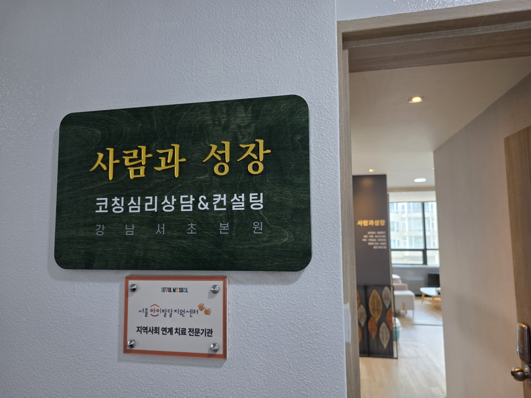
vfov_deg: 58.9
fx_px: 353
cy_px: 199
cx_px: 266
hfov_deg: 73.9
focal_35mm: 23
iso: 100
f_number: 1.7
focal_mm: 6.25
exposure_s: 1/120
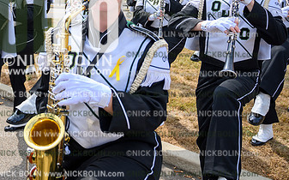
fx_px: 338
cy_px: 34
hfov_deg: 44.0
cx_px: 57
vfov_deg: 29.1
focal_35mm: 43
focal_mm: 24.5
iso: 100
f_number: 4
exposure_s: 1/800
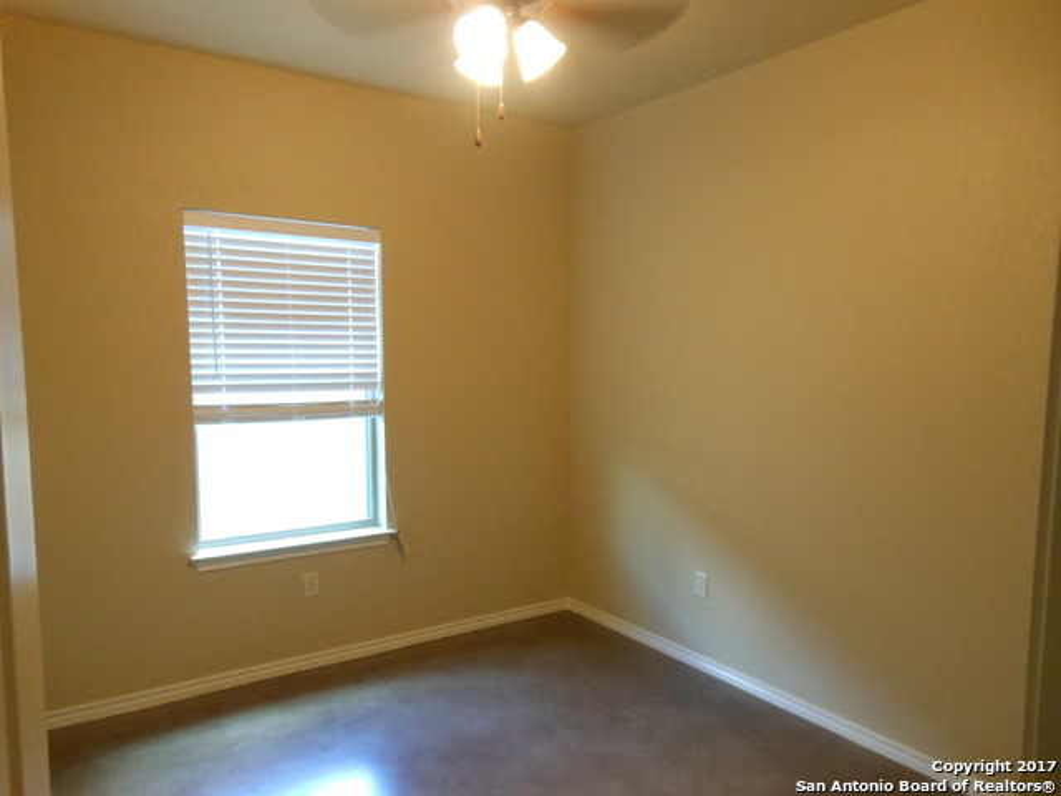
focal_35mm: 25
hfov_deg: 69.4
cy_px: 398
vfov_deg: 54.9
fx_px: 766
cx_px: 530
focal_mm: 4.5
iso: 400
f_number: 3.2
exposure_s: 1/30
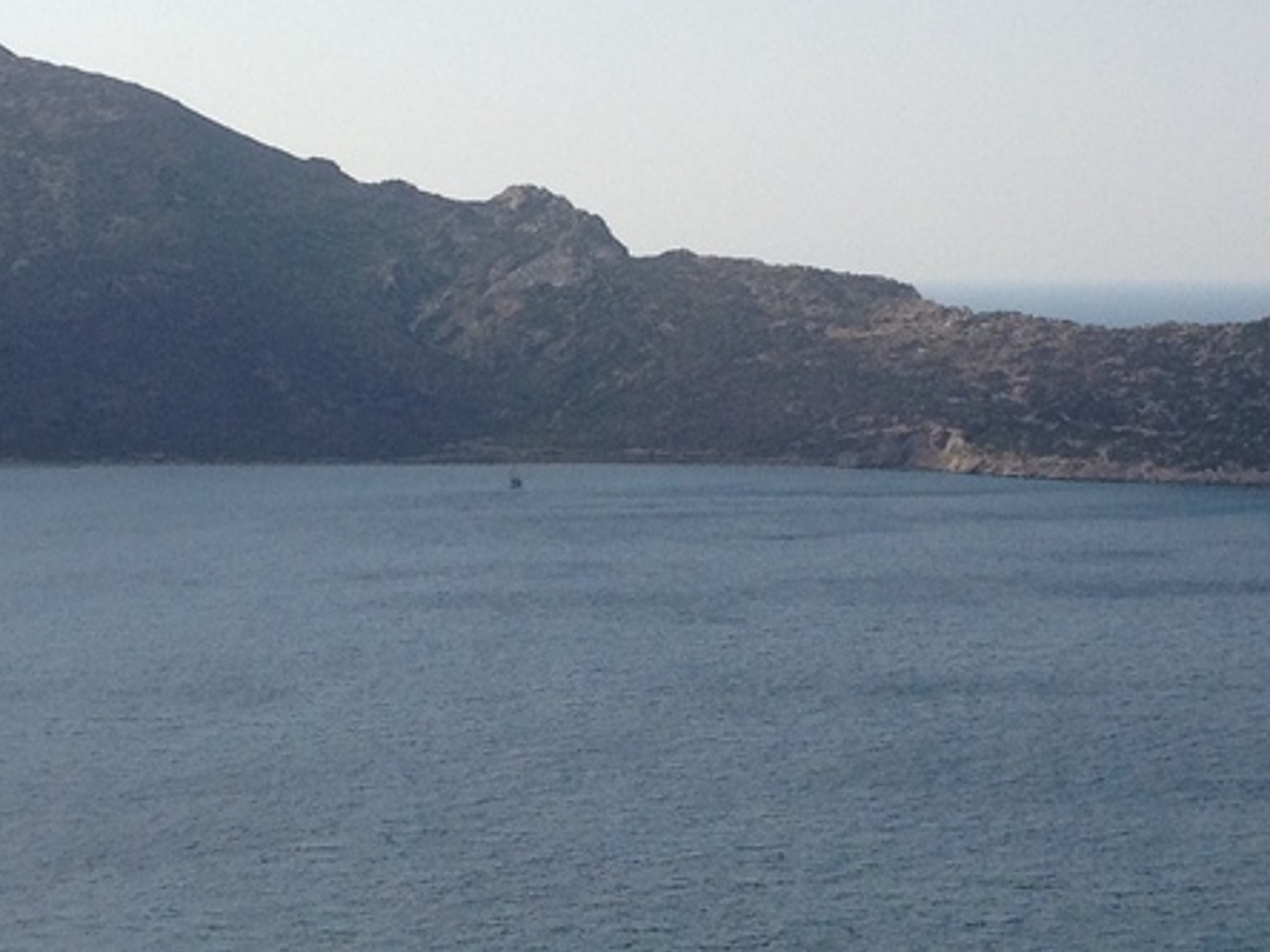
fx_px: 4623
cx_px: 818
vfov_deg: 11.8
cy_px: 560
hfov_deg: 15.6
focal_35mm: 126
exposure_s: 1/3067
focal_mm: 4.28
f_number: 2.4
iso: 50
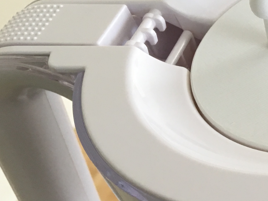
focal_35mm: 90
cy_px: 133
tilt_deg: -45.3
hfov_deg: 18.9
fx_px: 697
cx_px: 413
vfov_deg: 16.4
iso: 80
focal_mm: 4.15
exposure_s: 1/30
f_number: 2.2
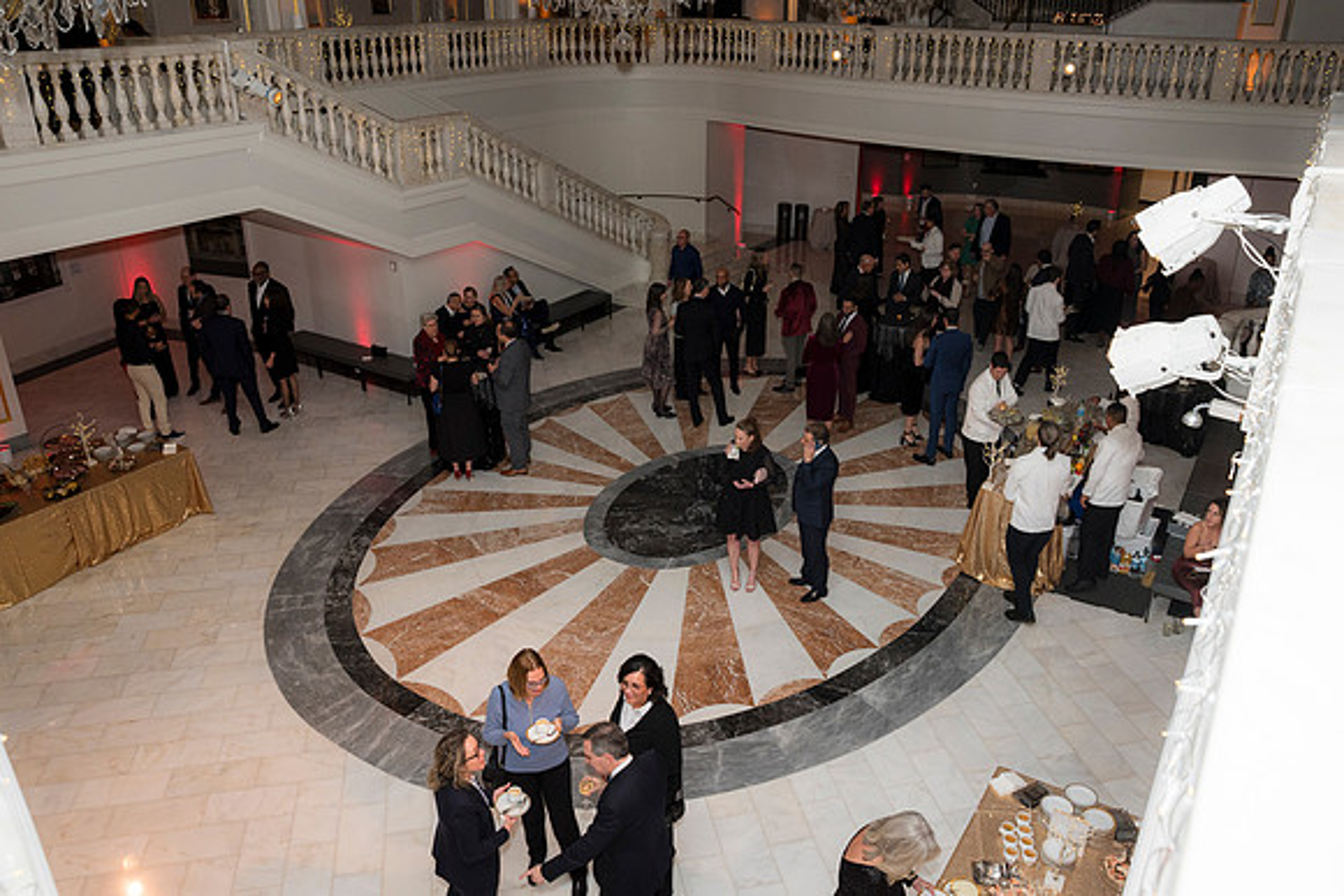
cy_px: 430
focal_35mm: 27
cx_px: 699
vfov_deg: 48.6
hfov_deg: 68.1
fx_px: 994
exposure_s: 1/160
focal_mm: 24
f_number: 5
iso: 800
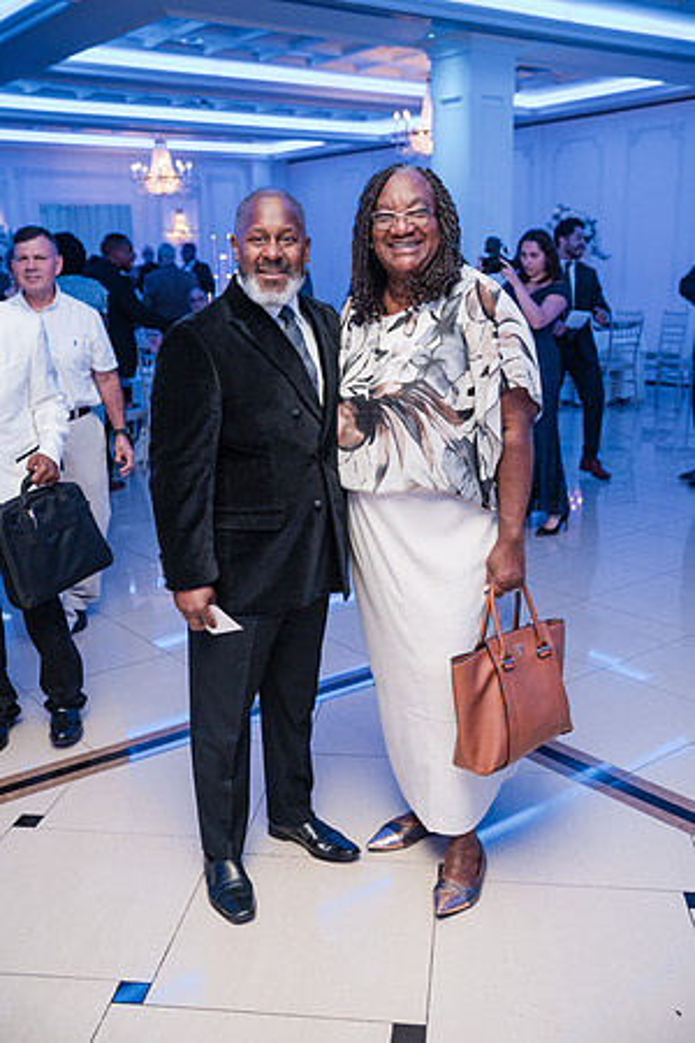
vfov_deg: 54.4
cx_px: 348
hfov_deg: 37.9
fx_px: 1013
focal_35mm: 35
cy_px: 522
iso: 3200
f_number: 4
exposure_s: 1/250
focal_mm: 35
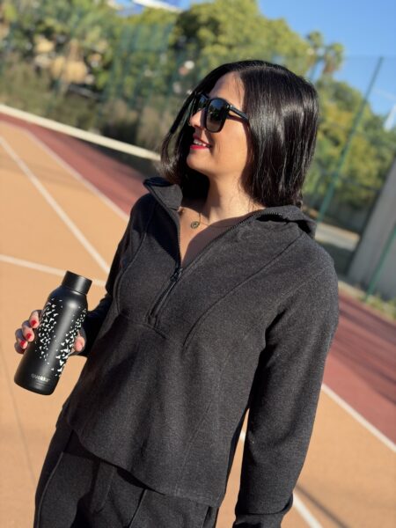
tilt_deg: -9.3
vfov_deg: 39.7
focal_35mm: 48
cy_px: 264
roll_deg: -20.9
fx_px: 732
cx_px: 198
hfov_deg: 30.3
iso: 64
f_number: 1.78
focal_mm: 6.76
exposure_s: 1/3534
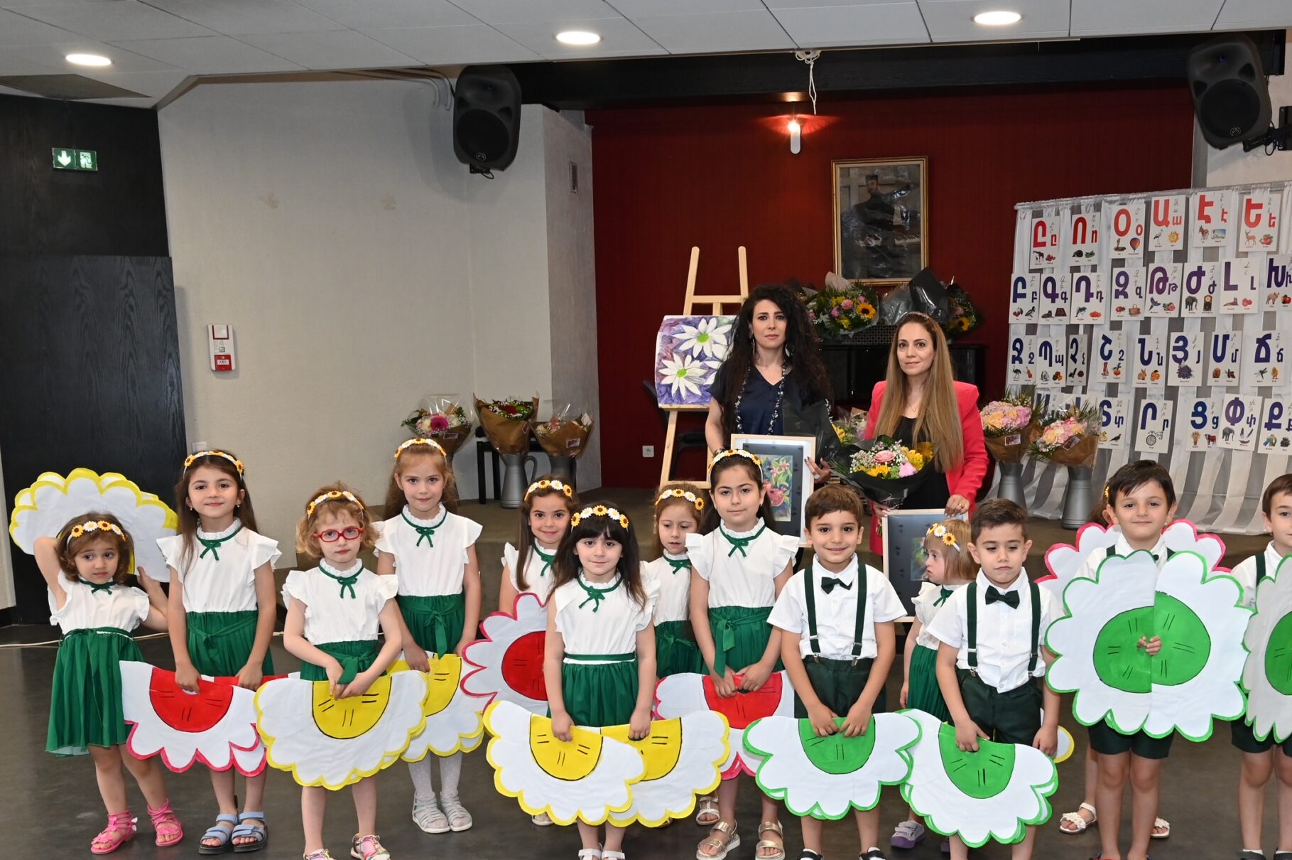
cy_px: 585
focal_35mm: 39
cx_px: 801
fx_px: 1388
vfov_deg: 34.0
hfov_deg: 49.5
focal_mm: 27.5
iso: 1600
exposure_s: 1/160
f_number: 5.6
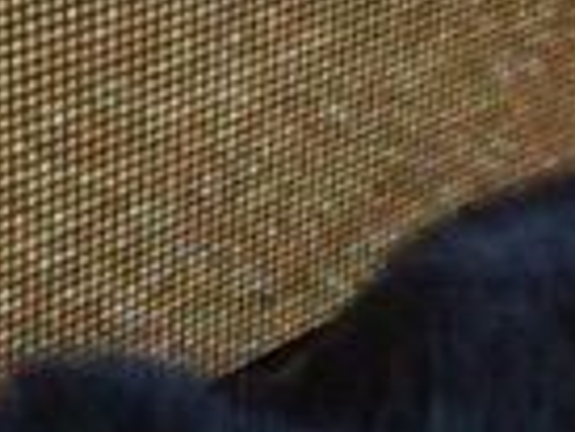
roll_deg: -4.2
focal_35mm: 216
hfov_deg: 9.1
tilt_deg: -33.7
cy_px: 1451
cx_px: 659
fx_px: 3591
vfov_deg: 6.2
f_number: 2.2
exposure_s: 1/30
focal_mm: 4.15
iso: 80
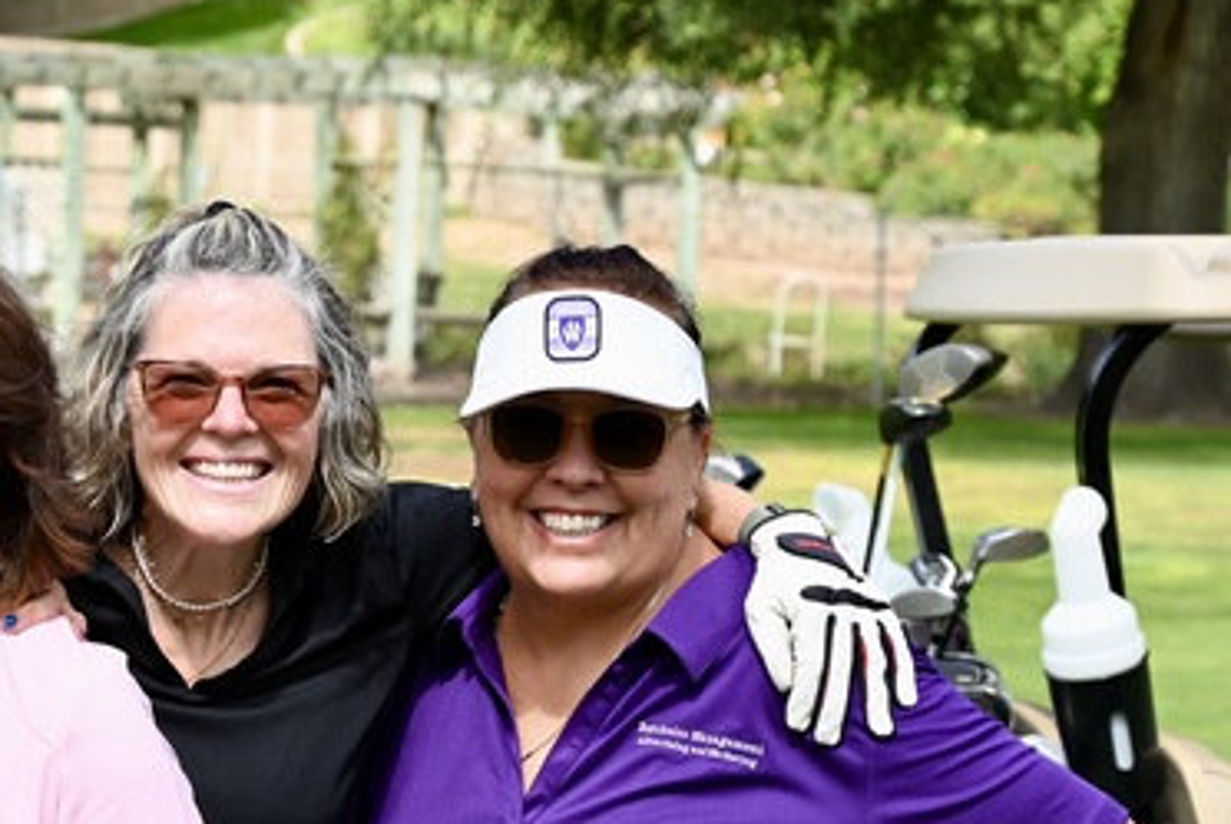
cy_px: 900
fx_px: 6436
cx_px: 83
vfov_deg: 7.3
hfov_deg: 10.9
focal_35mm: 188
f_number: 6.3
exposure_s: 1/320
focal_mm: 70
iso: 100
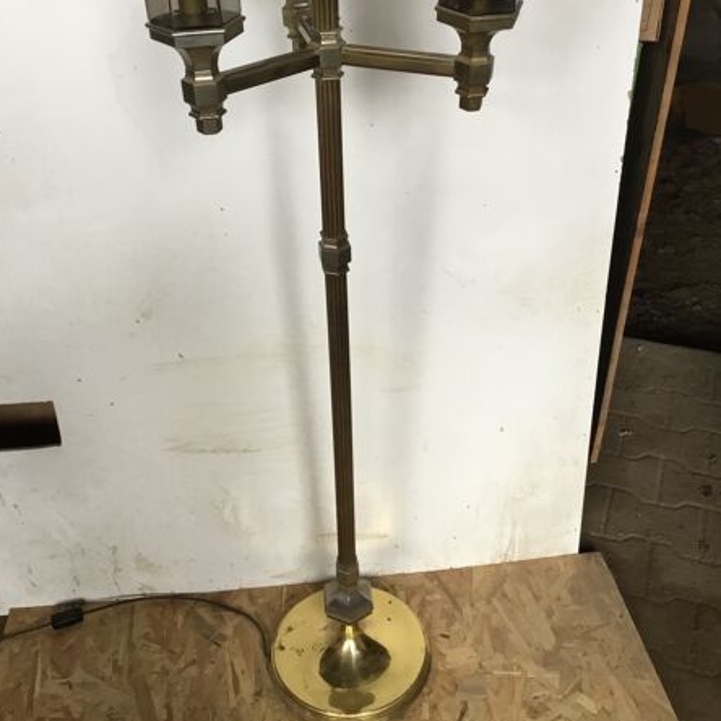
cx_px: 359
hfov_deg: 44.9
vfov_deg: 44.9
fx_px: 872
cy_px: 357
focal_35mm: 37
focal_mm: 3.3
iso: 80
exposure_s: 1/33
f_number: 2.4
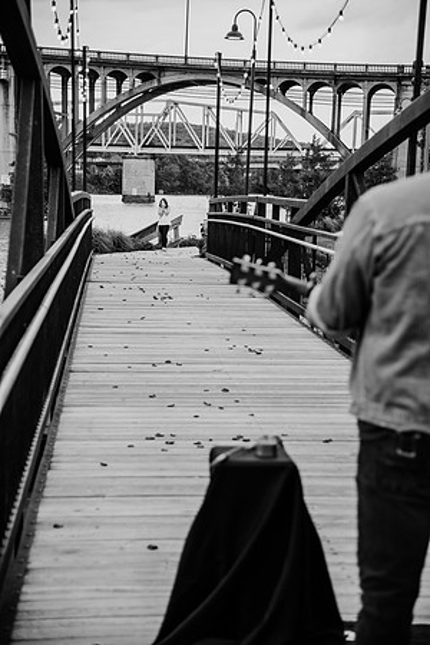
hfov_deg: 20.6
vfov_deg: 30.5
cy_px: 322
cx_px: 215
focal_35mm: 66
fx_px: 1182
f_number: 4
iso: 400
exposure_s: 1/640
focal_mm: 66
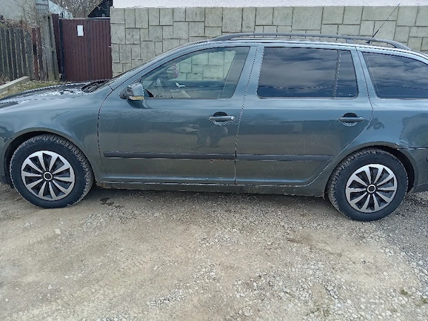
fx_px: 334
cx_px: 213
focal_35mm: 27
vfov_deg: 51.3
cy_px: 155
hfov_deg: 65.3
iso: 100
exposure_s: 1/357
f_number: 1.8
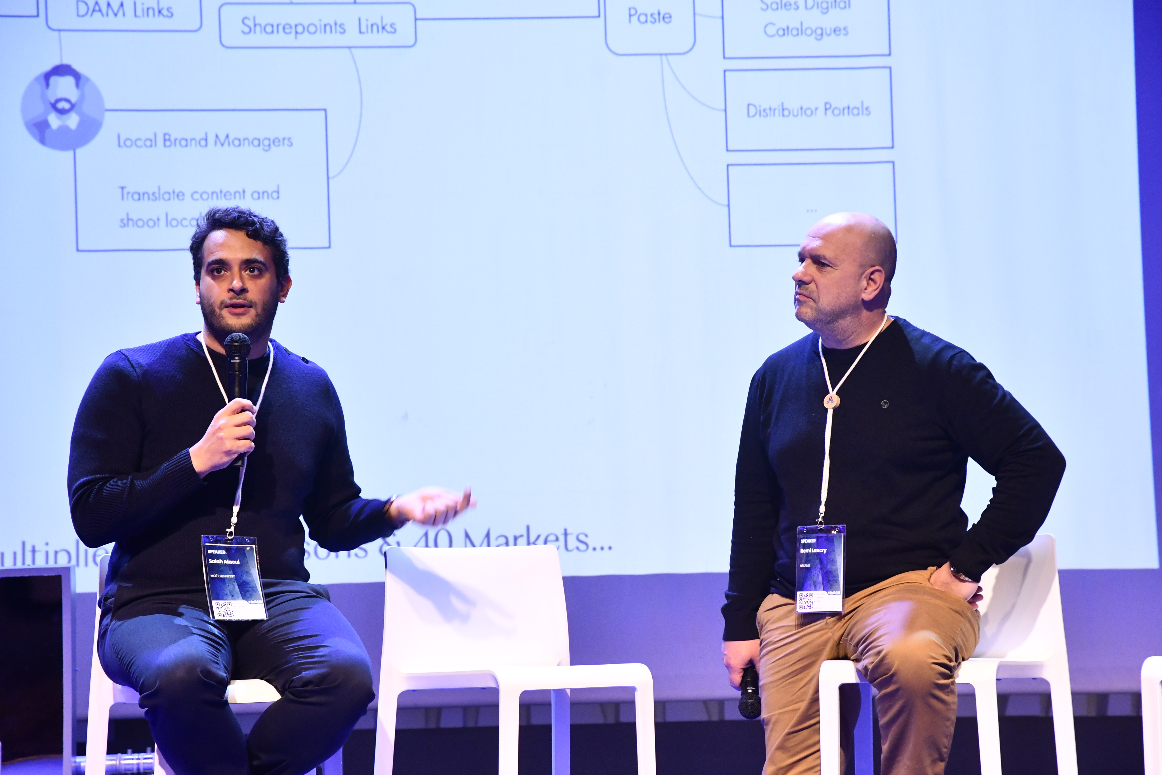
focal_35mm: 99
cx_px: 581
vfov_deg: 13.8
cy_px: 388
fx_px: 3195
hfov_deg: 20.6
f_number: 5.6
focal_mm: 66
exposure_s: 1/60
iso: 2000
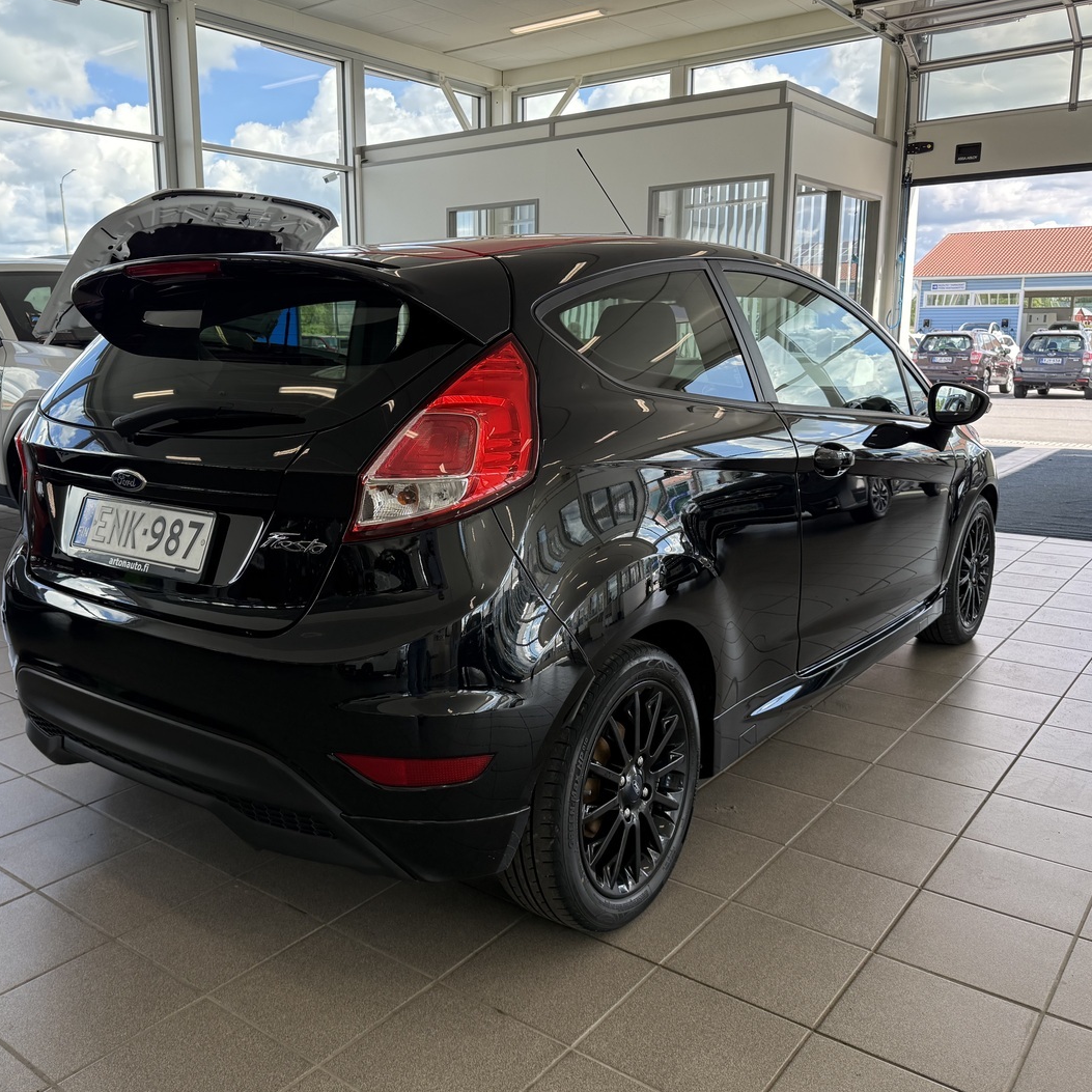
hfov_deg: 55.5
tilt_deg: -11.5
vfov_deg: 55.6
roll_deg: -0.3
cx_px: 478
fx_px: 1035
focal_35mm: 29
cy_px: 543
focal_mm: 6.76
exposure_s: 1/491
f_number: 1.78
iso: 100
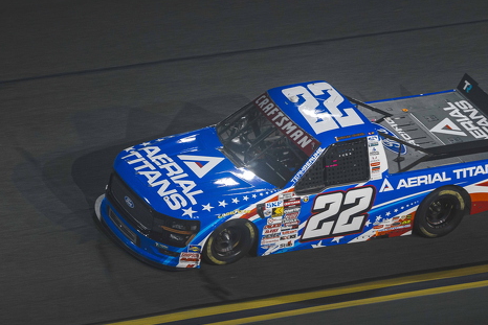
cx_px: 265
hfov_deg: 10.1
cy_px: 180
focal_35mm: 204
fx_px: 2766
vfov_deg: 6.7
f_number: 2.8
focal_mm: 120
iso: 1000
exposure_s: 1/320
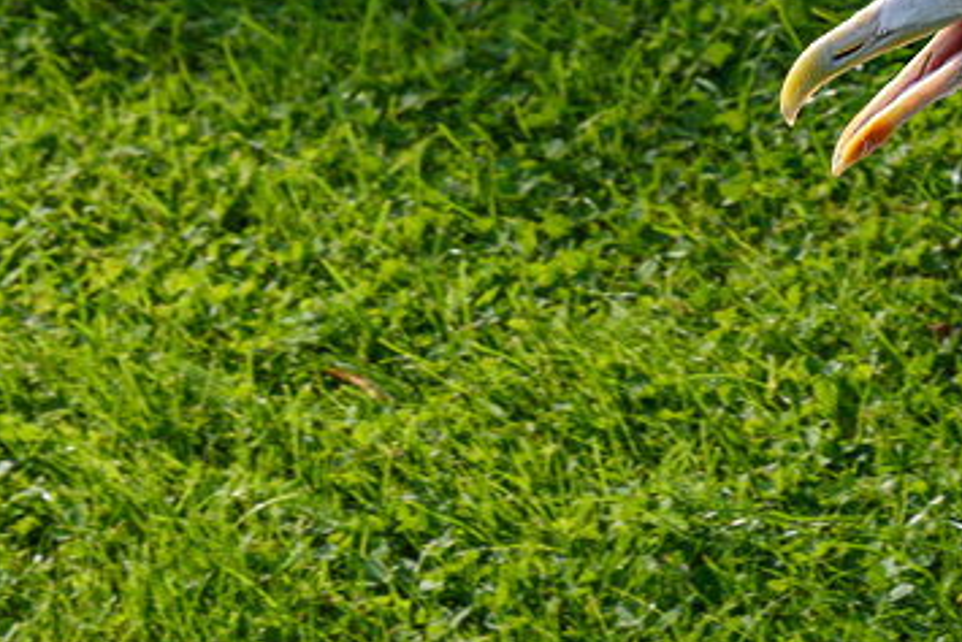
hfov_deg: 6.7
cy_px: 504
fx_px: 8126
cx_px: 1293
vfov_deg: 4.5
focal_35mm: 304
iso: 100
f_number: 7.1
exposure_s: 1/250
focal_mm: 60
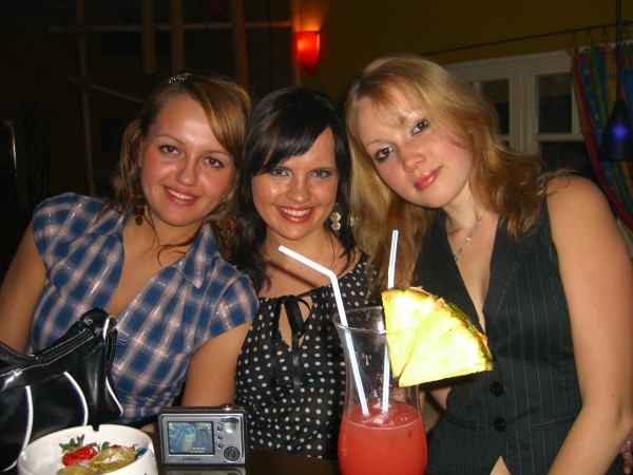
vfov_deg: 37.7
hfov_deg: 49.0
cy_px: 238
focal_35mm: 38
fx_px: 695
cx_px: 316
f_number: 2.8
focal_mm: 7.9
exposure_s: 1/60
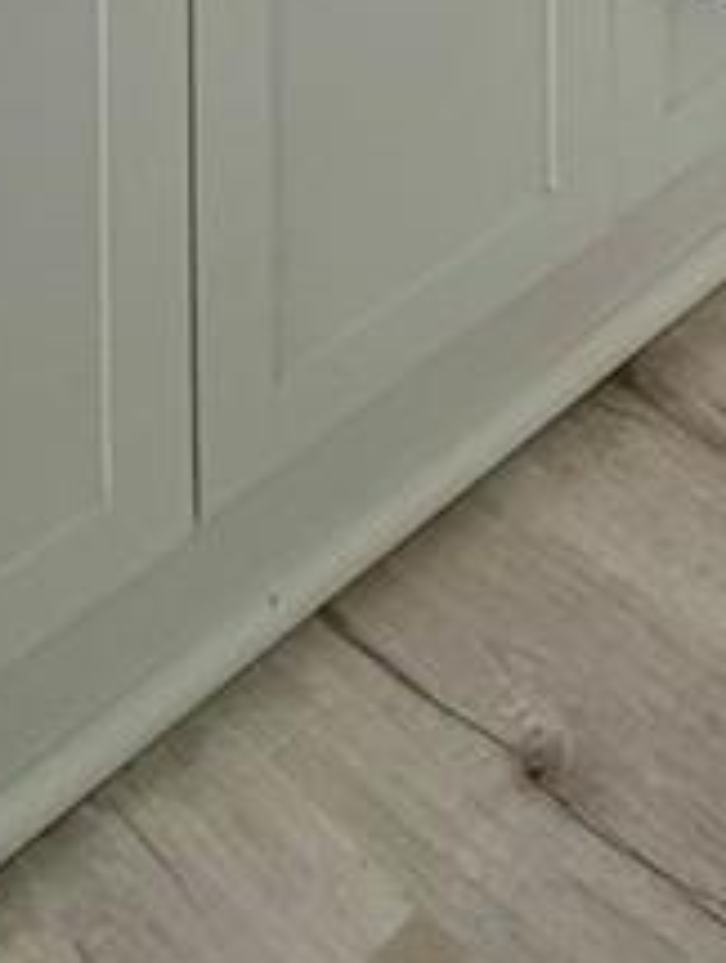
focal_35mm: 78
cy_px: -1277
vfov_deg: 15.4
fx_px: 2175
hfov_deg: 17.4
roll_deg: +0.2
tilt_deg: +0.9
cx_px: 1022
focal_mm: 2.22
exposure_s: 1/120
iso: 100
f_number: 2.2
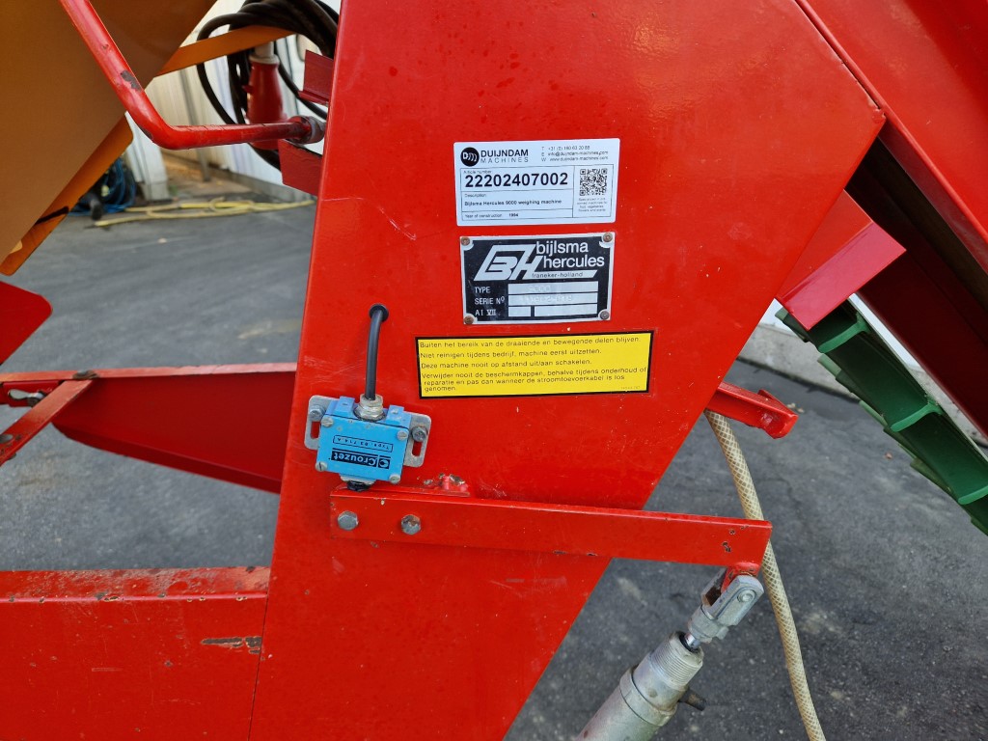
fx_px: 656
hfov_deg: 73.9
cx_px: 494
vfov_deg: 58.9
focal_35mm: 23
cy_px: 370
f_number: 1.8
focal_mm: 5.4
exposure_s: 1/100
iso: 50
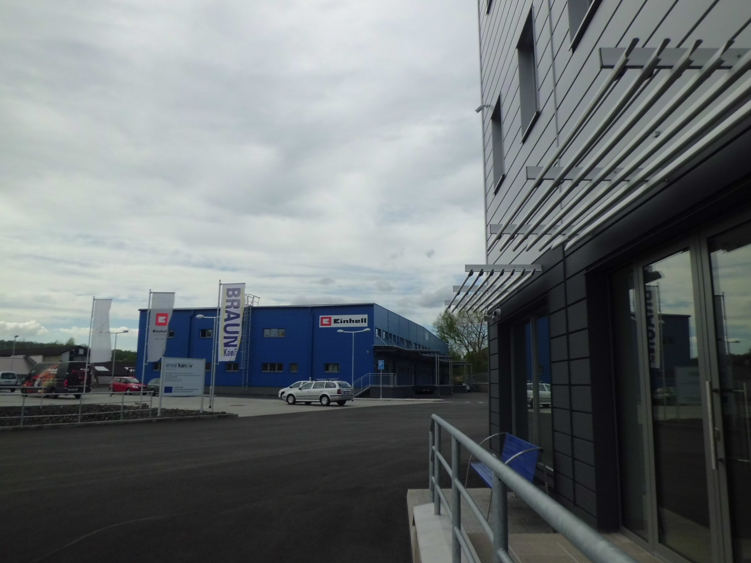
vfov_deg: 53.1
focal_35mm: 26
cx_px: 376
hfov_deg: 67.3
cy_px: 282
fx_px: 564
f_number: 7.9
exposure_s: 1/250
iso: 64
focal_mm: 4.7
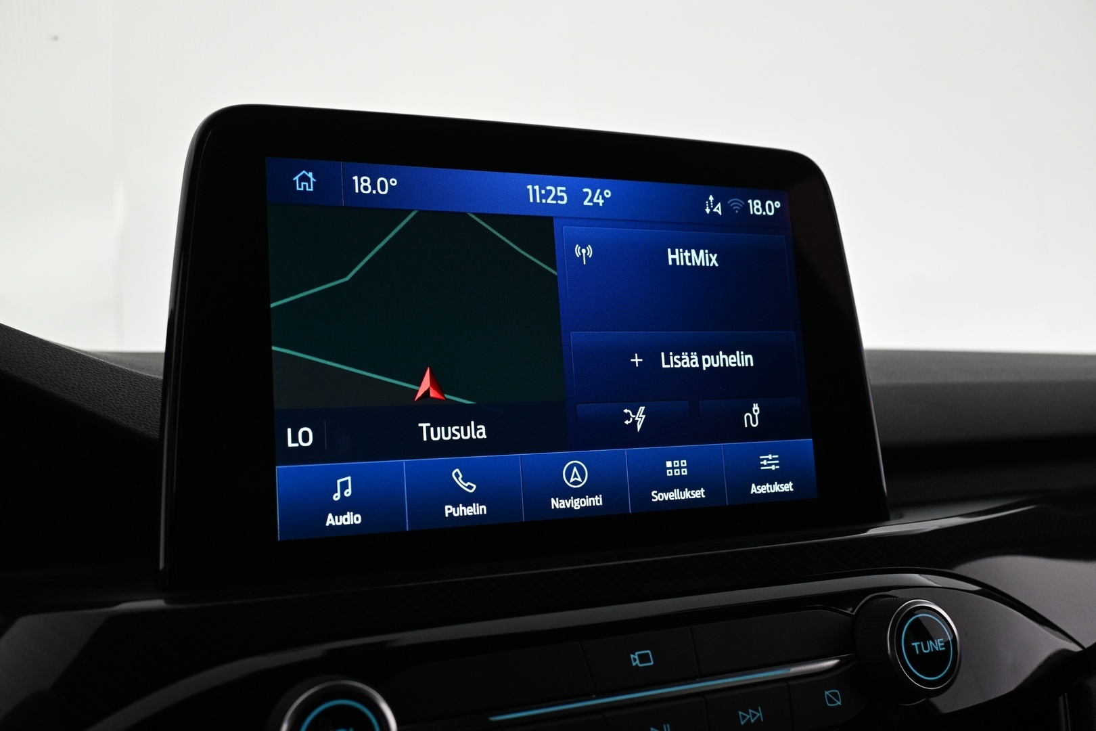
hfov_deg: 57.2
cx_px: 548
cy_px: 366
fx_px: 1005
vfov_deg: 40.0
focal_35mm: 33
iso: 1250
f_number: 5.6
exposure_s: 1/30
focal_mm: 22
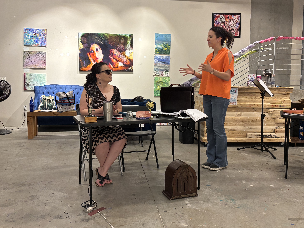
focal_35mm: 30
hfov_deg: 60.0
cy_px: 98
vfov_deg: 46.7
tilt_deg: -2.4
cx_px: 149
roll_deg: -1.1
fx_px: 263
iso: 200
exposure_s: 1/60
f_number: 1.6
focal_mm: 5.96
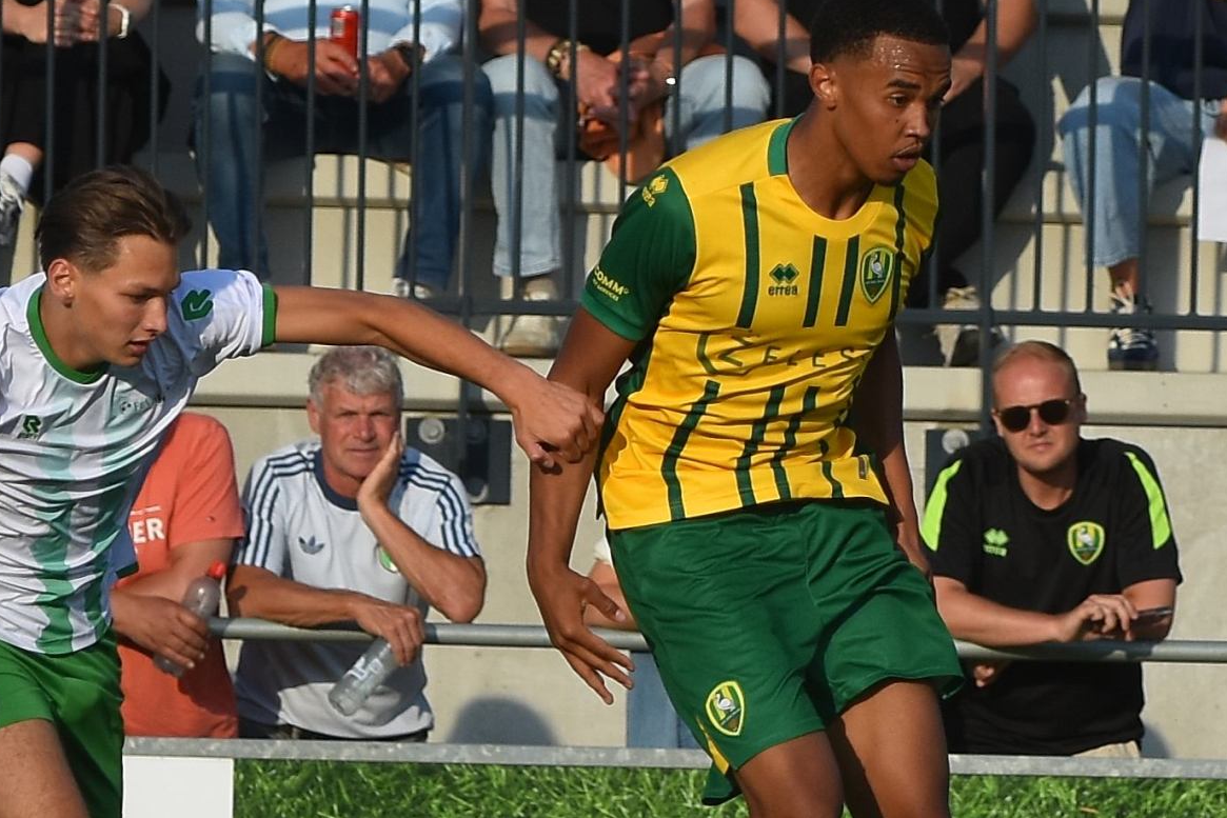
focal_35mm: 445
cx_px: 610
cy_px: 601
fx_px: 15168
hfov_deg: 4.6
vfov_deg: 3.1
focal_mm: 180
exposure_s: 1/1000
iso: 125
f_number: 4.5
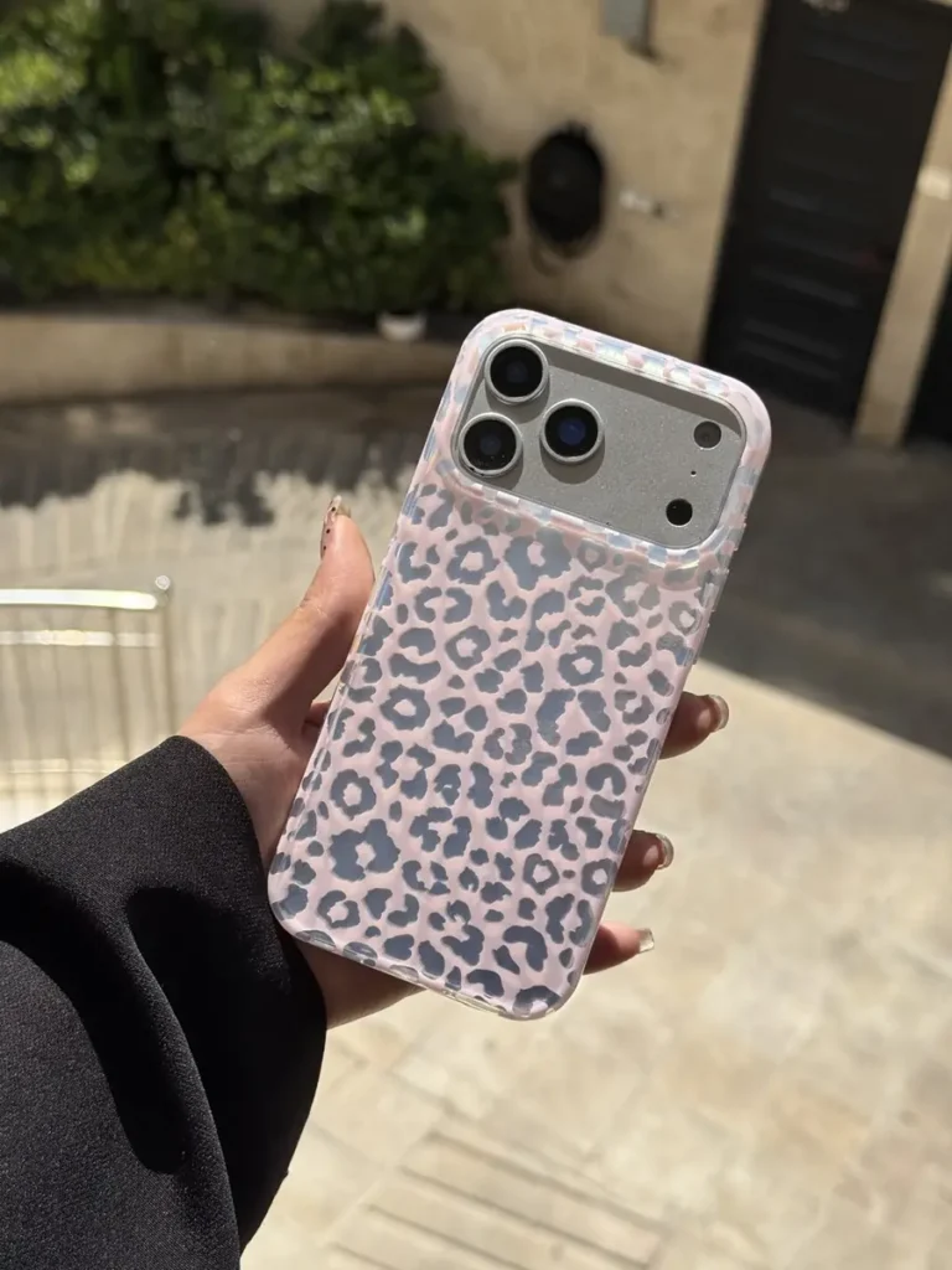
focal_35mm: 48
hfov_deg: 30.3
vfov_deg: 39.7
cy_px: 635
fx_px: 1760
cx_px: 476
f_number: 1.78
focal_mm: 6.76
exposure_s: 1/6536
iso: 100
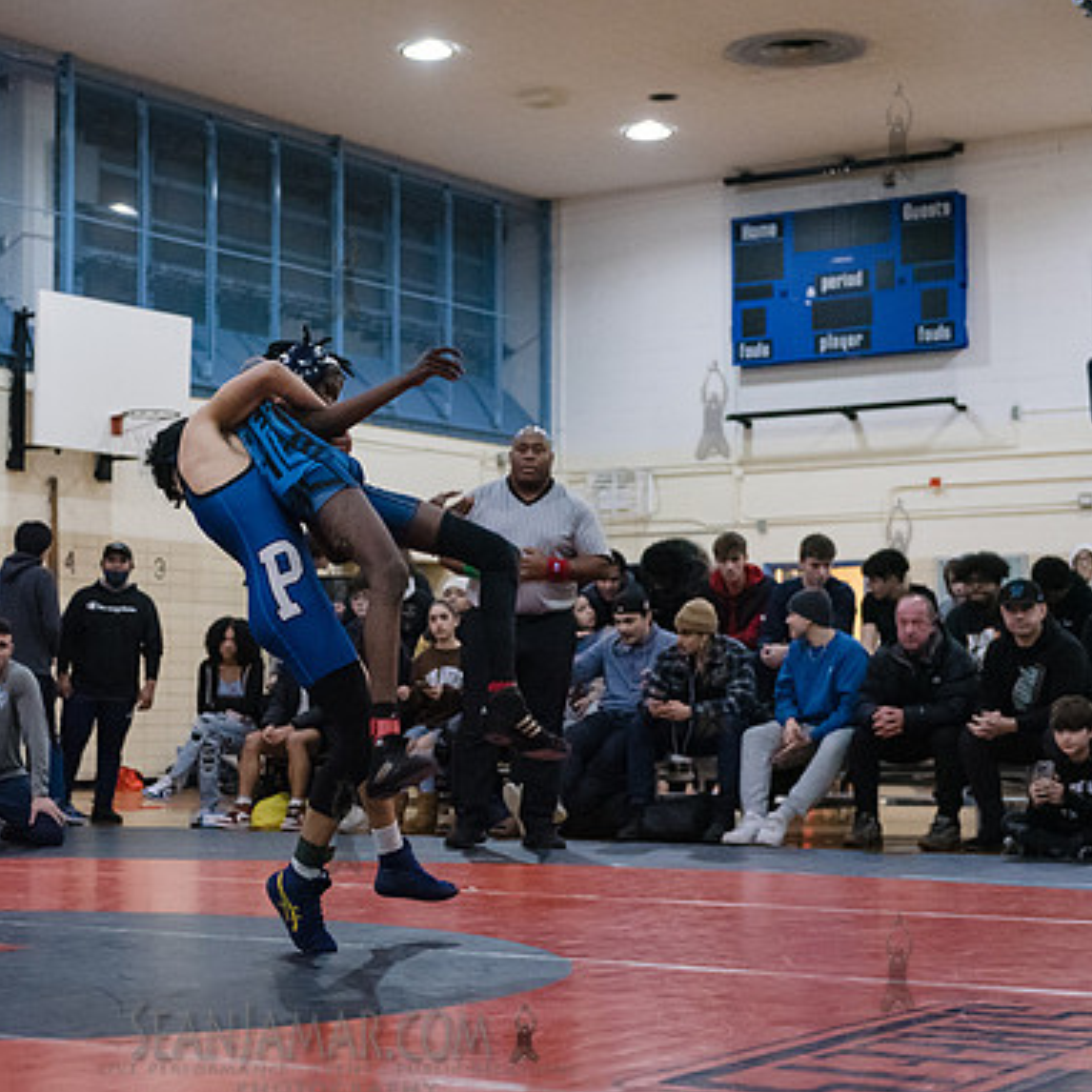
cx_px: 343
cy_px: 547
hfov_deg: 24.2
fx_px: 2534
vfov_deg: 24.3
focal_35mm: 71
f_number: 3.2
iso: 8000
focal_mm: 55
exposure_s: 1/320
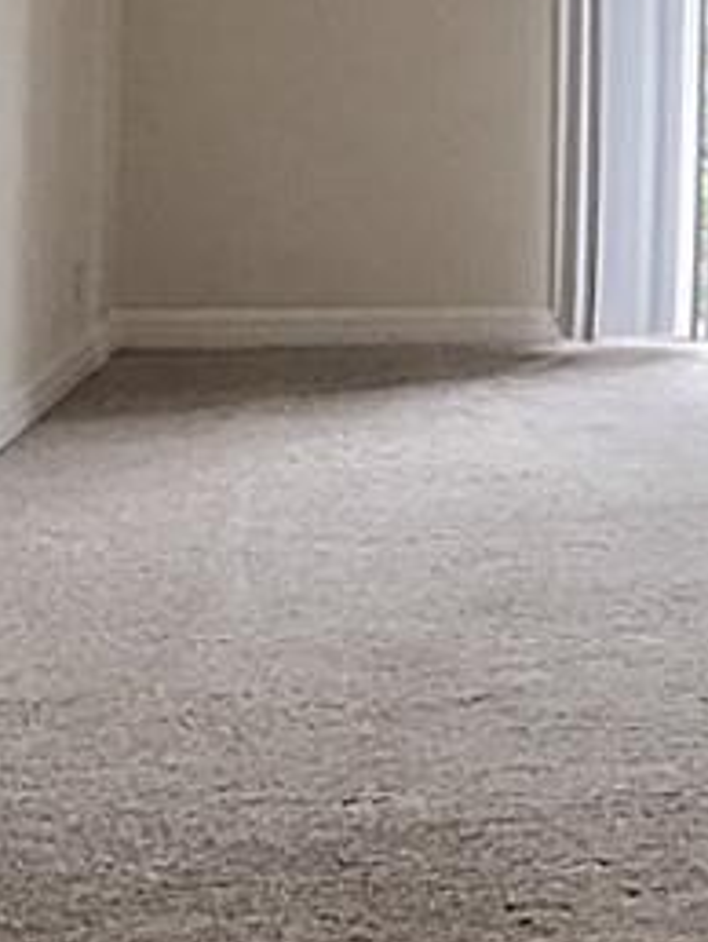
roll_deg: -1.7
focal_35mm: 115
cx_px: 1394
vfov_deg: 16.8
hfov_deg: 11.6
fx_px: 3131
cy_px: 55
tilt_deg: -1.9
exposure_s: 1/15
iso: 25
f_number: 2.2
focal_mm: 4.15
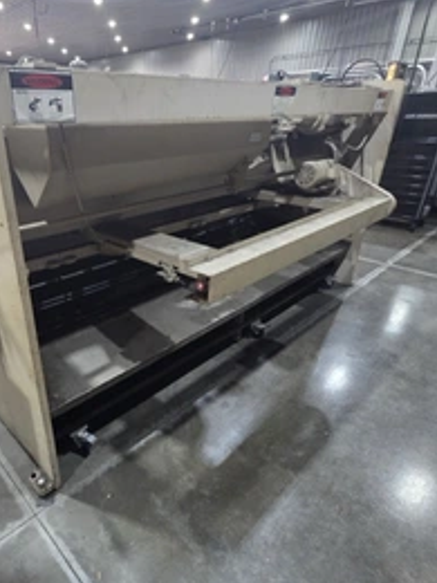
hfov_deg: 63.6
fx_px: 337
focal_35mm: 20
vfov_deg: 81.7
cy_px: 303
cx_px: 132
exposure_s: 1/60
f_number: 2.2
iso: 640
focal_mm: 2.2
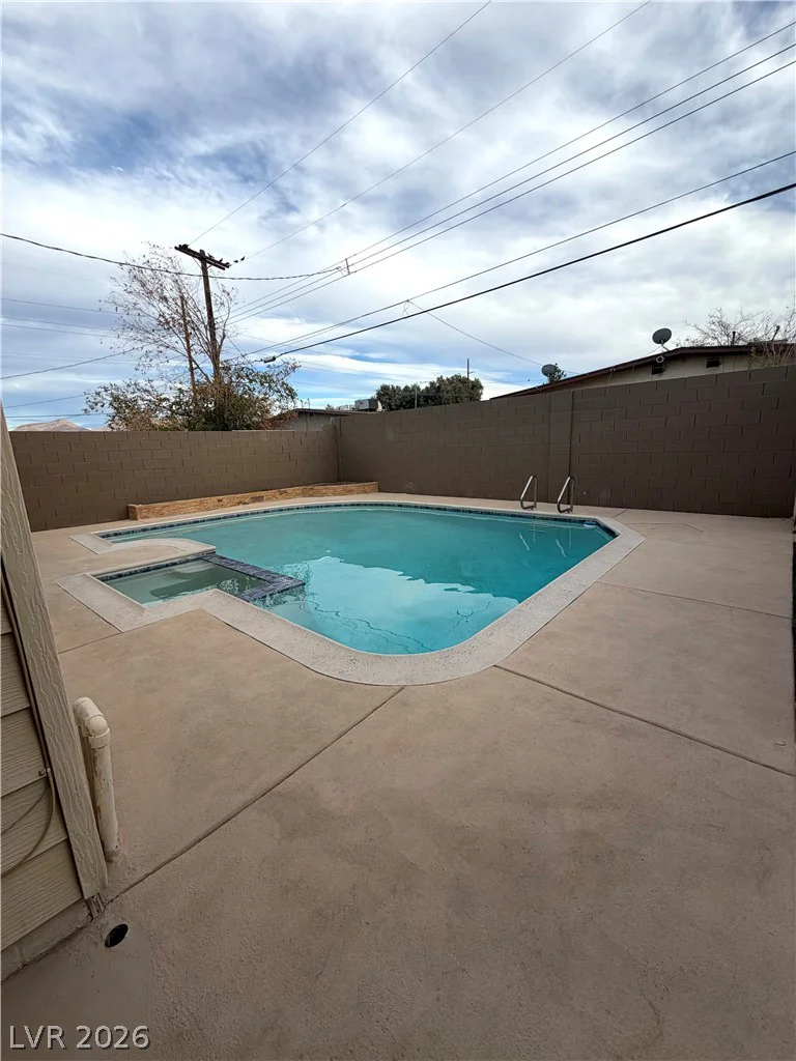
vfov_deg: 102.1
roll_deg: +1.4
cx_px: 398
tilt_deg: -10.2
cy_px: 530
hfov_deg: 85.7
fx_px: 429
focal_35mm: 14
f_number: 2.2
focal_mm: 2.22
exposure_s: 1/770
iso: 25
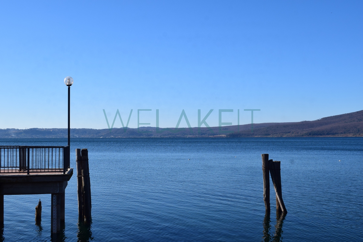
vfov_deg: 29.9
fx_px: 454
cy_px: 121
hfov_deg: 43.6
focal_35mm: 45
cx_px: 182
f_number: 11
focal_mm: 30
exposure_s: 1/500
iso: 280
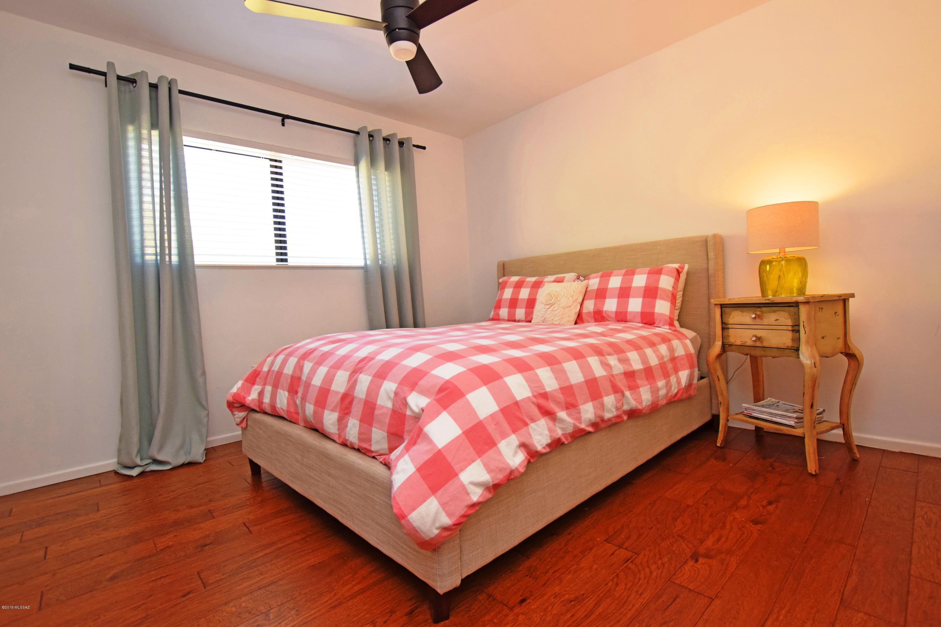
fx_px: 431
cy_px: 314
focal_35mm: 16
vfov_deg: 72.1
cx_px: 470
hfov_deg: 95.0
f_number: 5
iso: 800
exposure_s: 1/100
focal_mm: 11
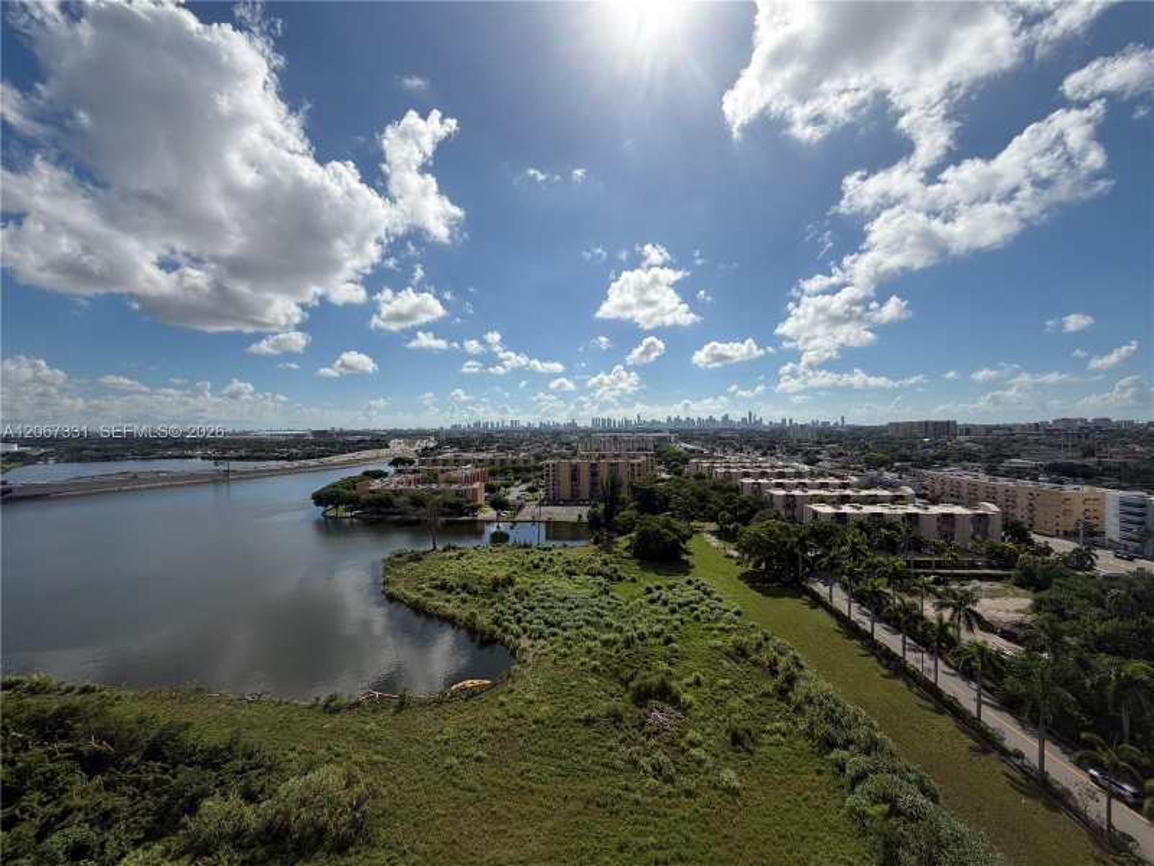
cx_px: 577
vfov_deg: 85.7
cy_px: 433
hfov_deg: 102.1
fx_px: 467
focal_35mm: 14
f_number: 2.2
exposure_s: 1/2410
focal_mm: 2.22
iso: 20
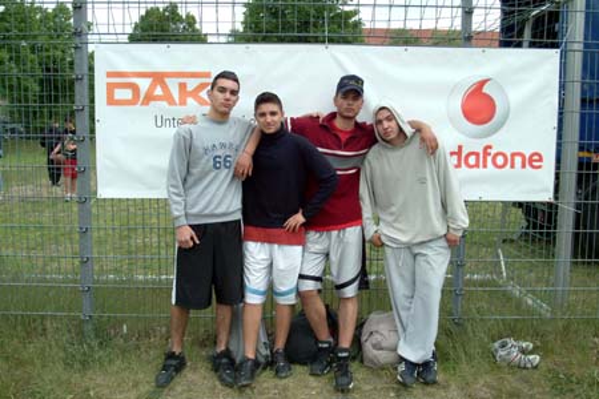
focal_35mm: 33
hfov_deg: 57.2
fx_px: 549
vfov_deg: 40.0
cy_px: 200
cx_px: 300
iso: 400
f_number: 9.5
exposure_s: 1/350
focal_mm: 22
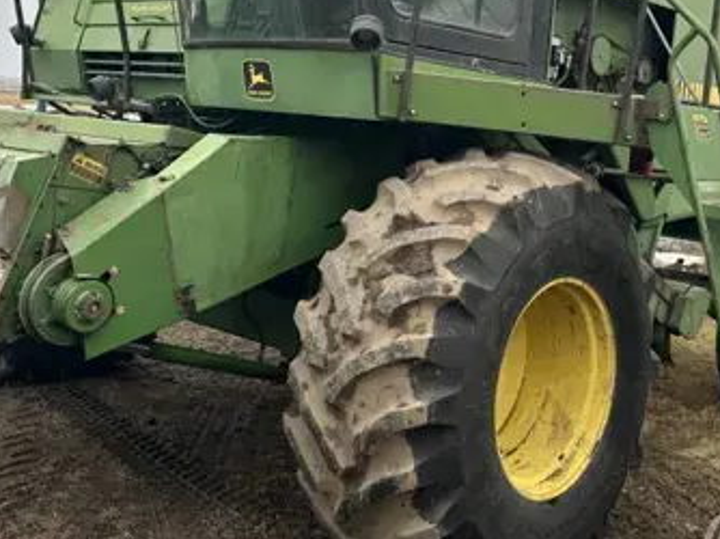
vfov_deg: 30.7
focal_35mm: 46
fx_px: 956
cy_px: 110
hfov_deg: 41.2
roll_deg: -6.9
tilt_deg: -1.5
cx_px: 397
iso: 64
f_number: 1.78
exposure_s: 1/121
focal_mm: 6.86
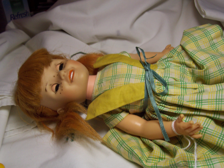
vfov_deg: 38.7
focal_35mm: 37
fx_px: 239
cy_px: 84
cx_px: 112
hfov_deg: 50.1
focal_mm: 5.6
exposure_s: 1/60
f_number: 2.8
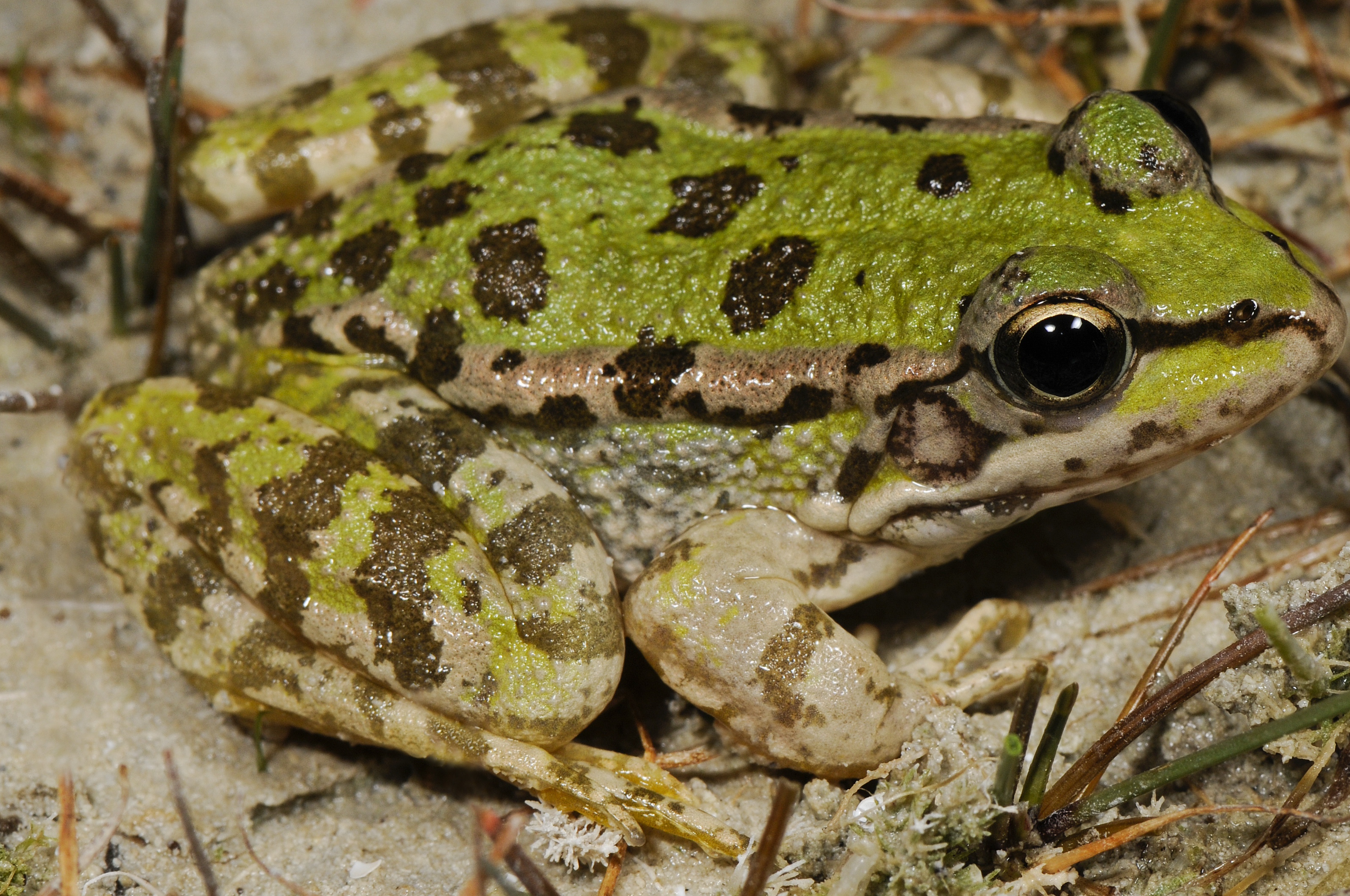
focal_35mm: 213
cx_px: 835
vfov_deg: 6.4
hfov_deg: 9.7
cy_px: 378
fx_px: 7965
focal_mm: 105
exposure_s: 1/80
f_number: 14
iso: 200
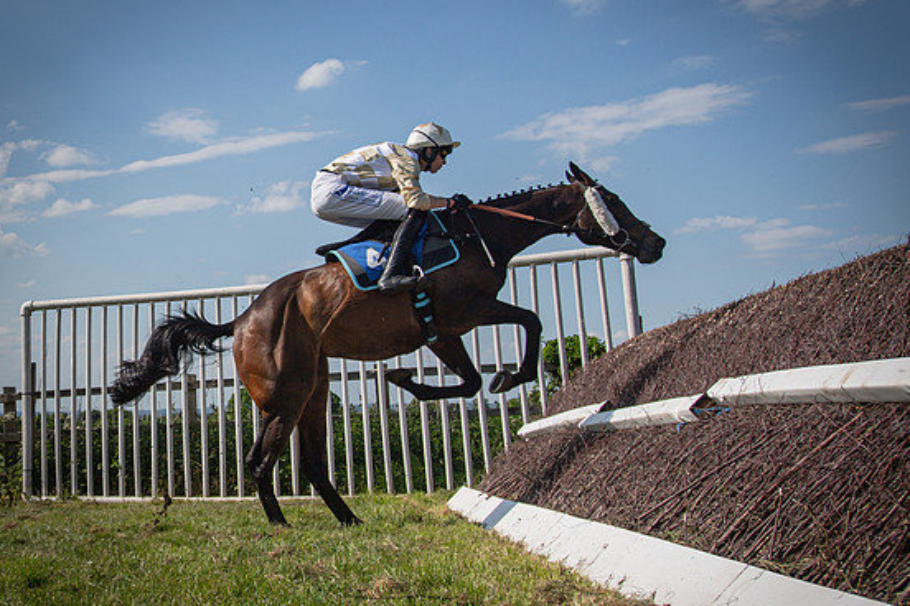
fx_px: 1264
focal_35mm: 50
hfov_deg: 36.9
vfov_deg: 26.9
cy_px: 228
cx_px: 82
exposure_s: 1/2000
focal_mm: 22
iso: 100
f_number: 4
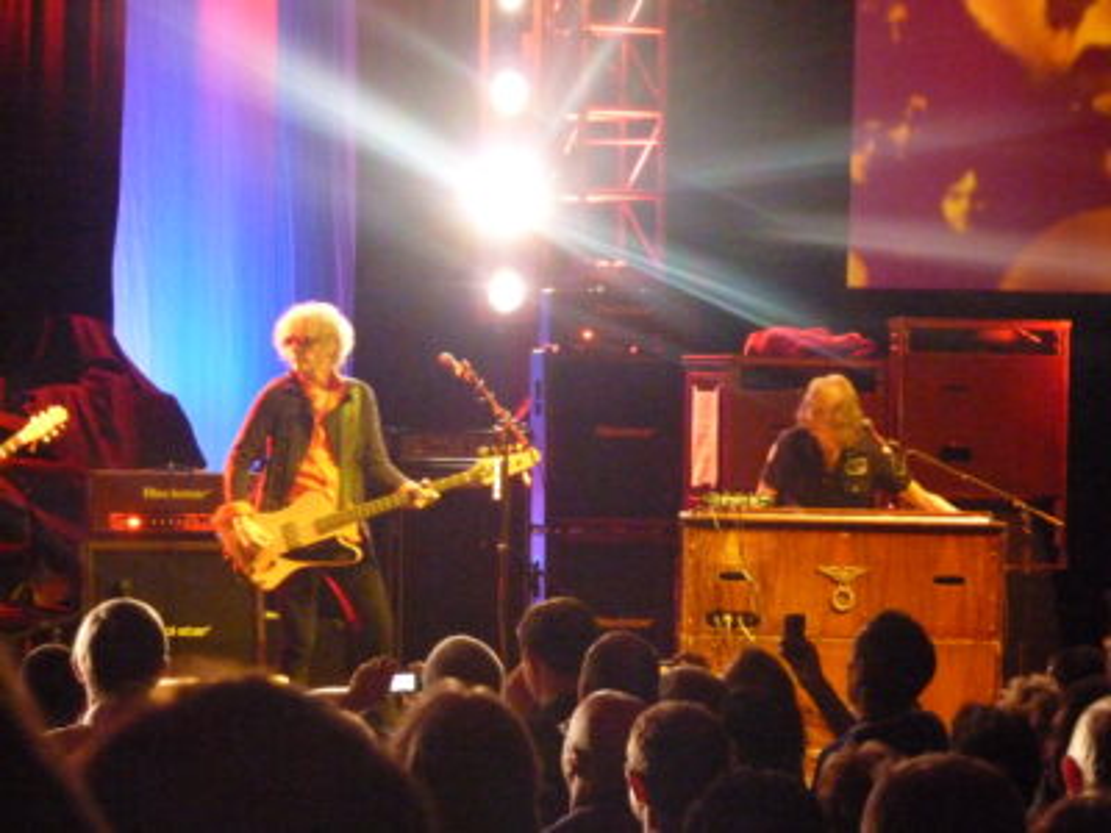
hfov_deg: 13.4
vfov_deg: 10.1
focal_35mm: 147
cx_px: 556
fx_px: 4718
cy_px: 416
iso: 1250
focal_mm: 24.1
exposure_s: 1/15
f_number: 4.5
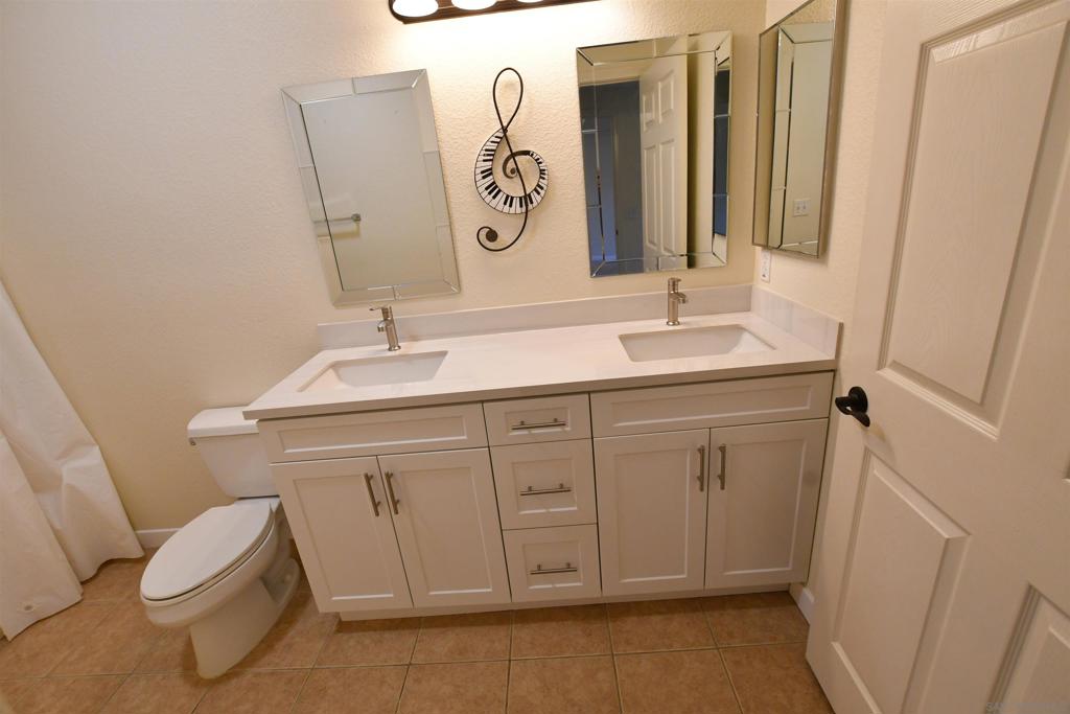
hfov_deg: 100.4
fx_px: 446
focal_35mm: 15
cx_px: 535
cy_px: 357
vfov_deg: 77.3
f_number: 7.1
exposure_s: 1/60
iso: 1000
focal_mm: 10
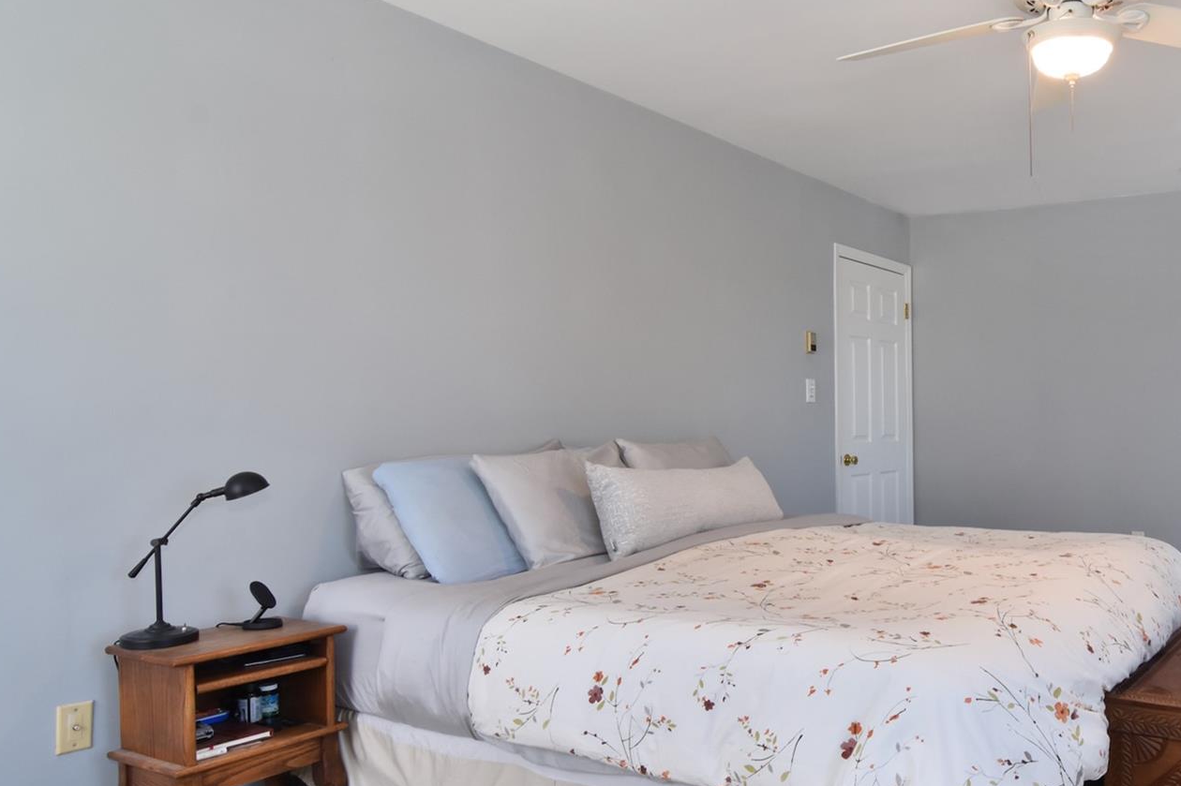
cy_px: 454
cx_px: 949
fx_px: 879
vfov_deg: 48.0
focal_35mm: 27
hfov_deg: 62.0
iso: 640
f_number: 10
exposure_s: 1/30
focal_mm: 11
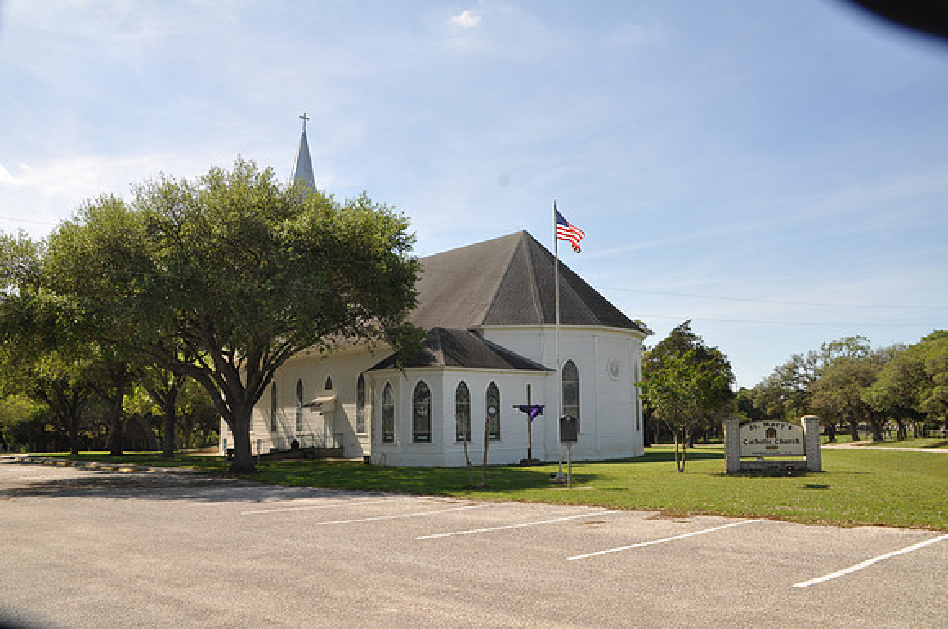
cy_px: 314
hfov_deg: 62.0
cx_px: 474
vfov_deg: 43.5
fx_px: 789
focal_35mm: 30
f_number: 11
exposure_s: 1/125
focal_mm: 20
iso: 200
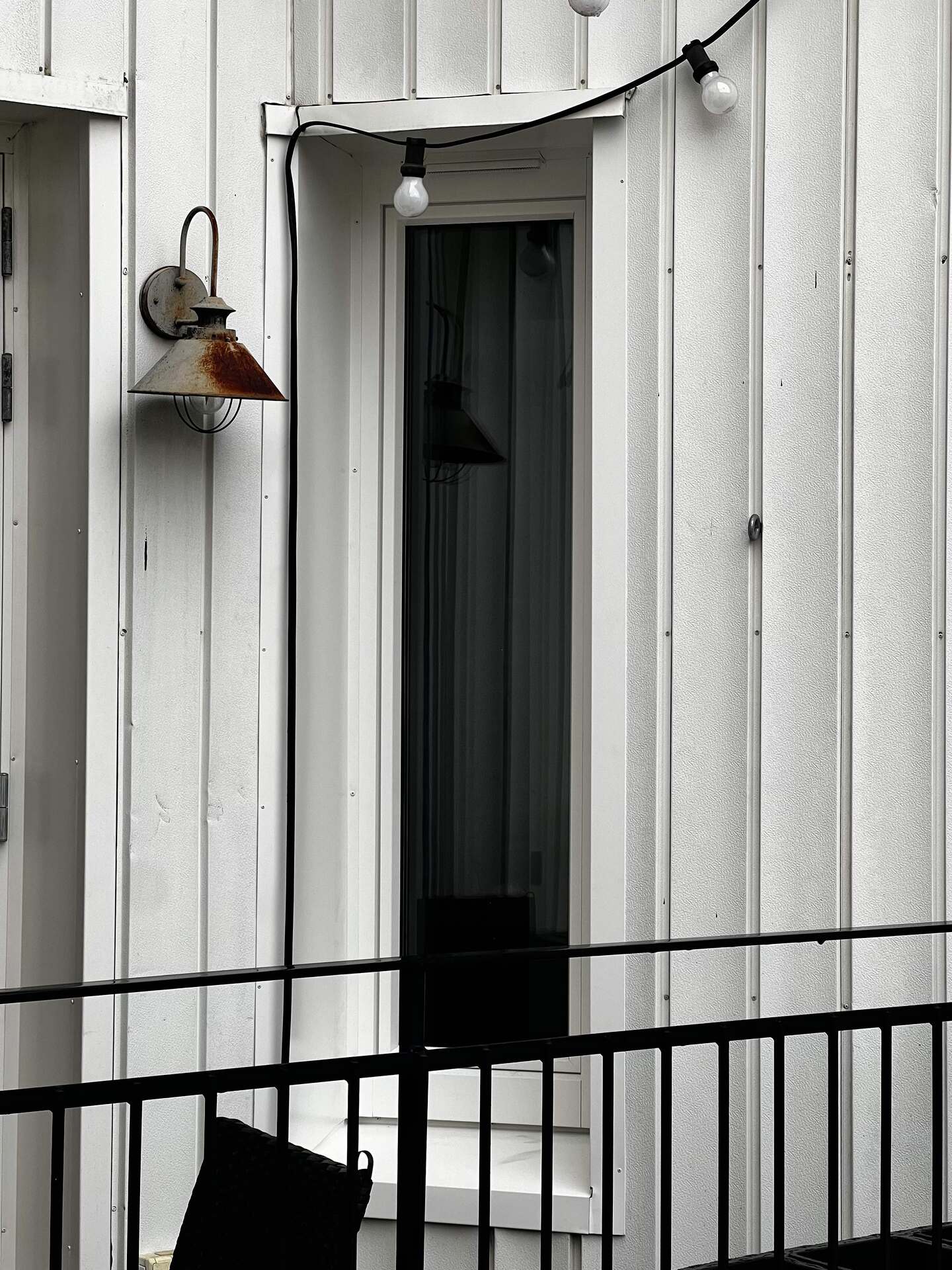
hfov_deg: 19.1
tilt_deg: +1.1
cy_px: 635
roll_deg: -0.4
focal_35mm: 77
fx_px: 2824
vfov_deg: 25.3
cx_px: 476
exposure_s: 1/99
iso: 50
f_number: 2.8
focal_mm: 9
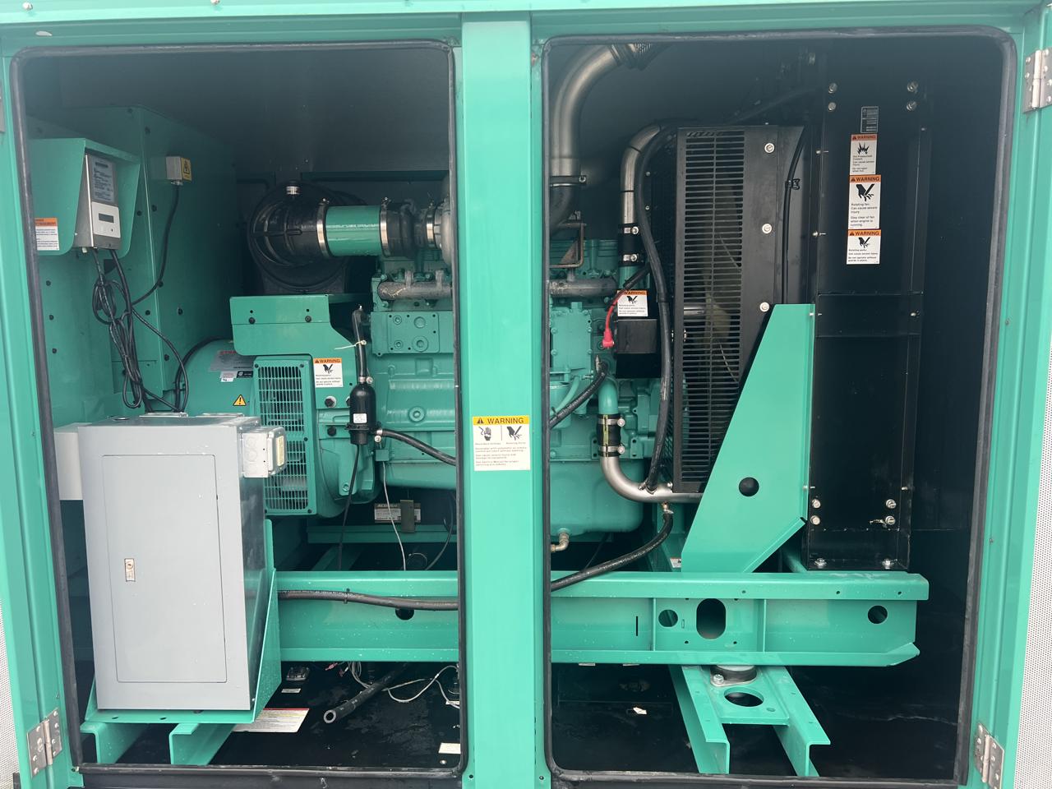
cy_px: 394
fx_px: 790
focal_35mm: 26
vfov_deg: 53.1
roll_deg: +1.9
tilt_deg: -10.3
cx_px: 526
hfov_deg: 67.3
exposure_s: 1/199
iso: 40
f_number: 1.5
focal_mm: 5.7
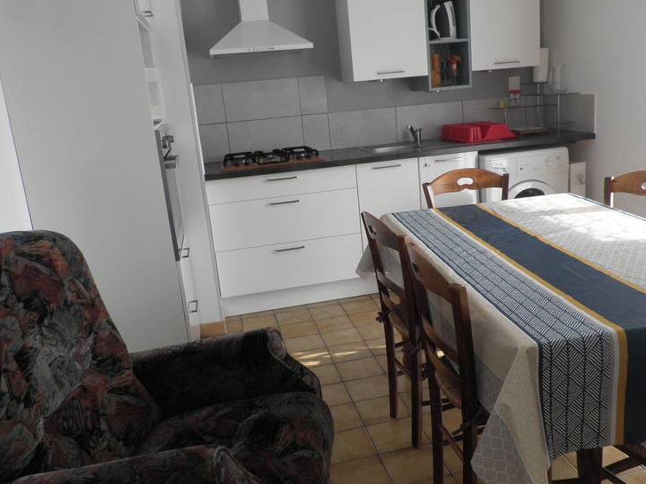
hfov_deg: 55.2
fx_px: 616
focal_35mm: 33
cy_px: 241
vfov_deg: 42.9
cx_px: 362
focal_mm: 4.3
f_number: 3.3
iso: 64
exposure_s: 1/30
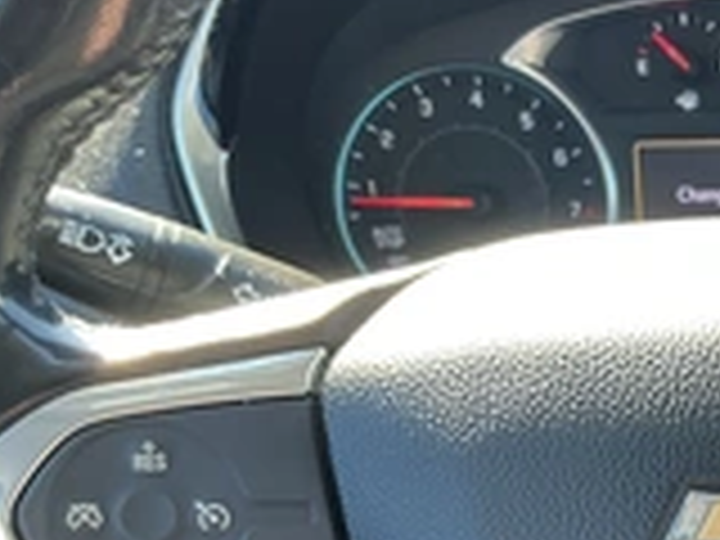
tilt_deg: -29.0
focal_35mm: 70
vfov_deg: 20.3
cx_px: 796
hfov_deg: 25.7
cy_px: 558
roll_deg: +1.5
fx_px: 1456
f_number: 1.8
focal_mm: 3
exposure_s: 1/92
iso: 64
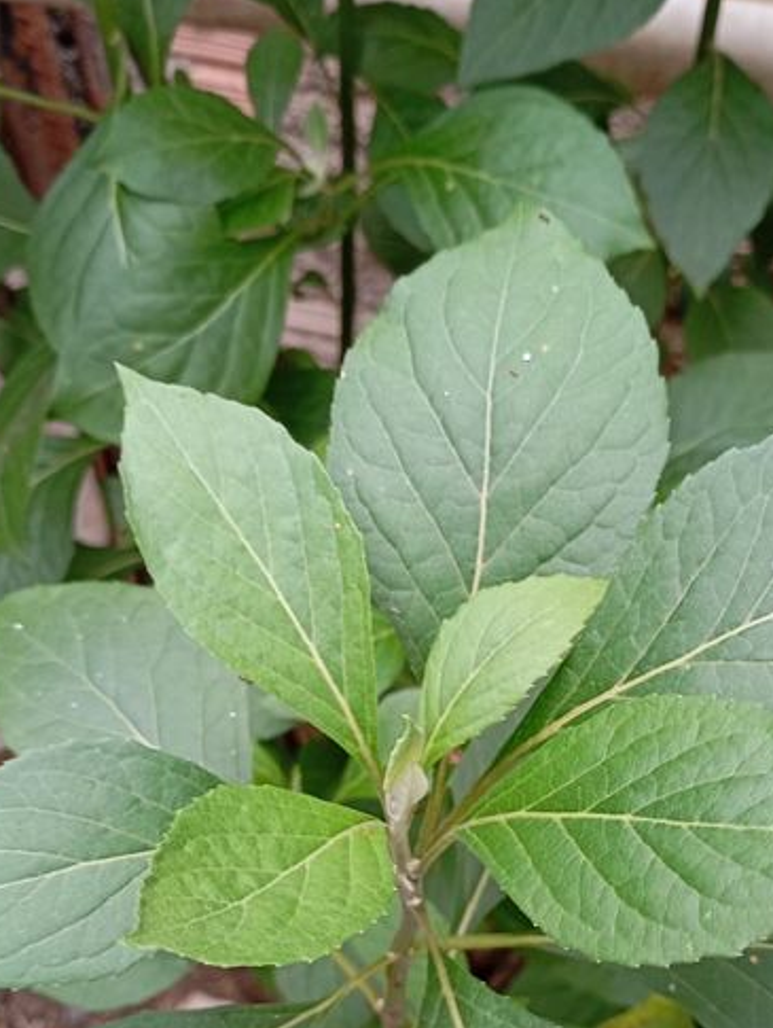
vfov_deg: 40.2
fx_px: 1367
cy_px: 758
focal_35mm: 46
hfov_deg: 31.4
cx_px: 504
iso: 397
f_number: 1.8
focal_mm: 4.27
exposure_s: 1/40
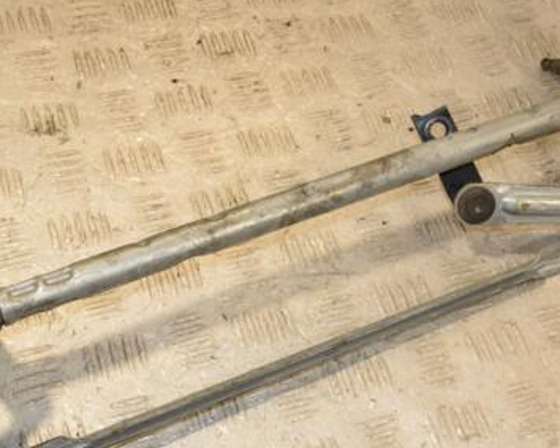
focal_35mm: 62
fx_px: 1027
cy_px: 283
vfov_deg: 24.5
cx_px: 283
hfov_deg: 30.5
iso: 800
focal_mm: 26
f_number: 9
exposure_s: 1/200
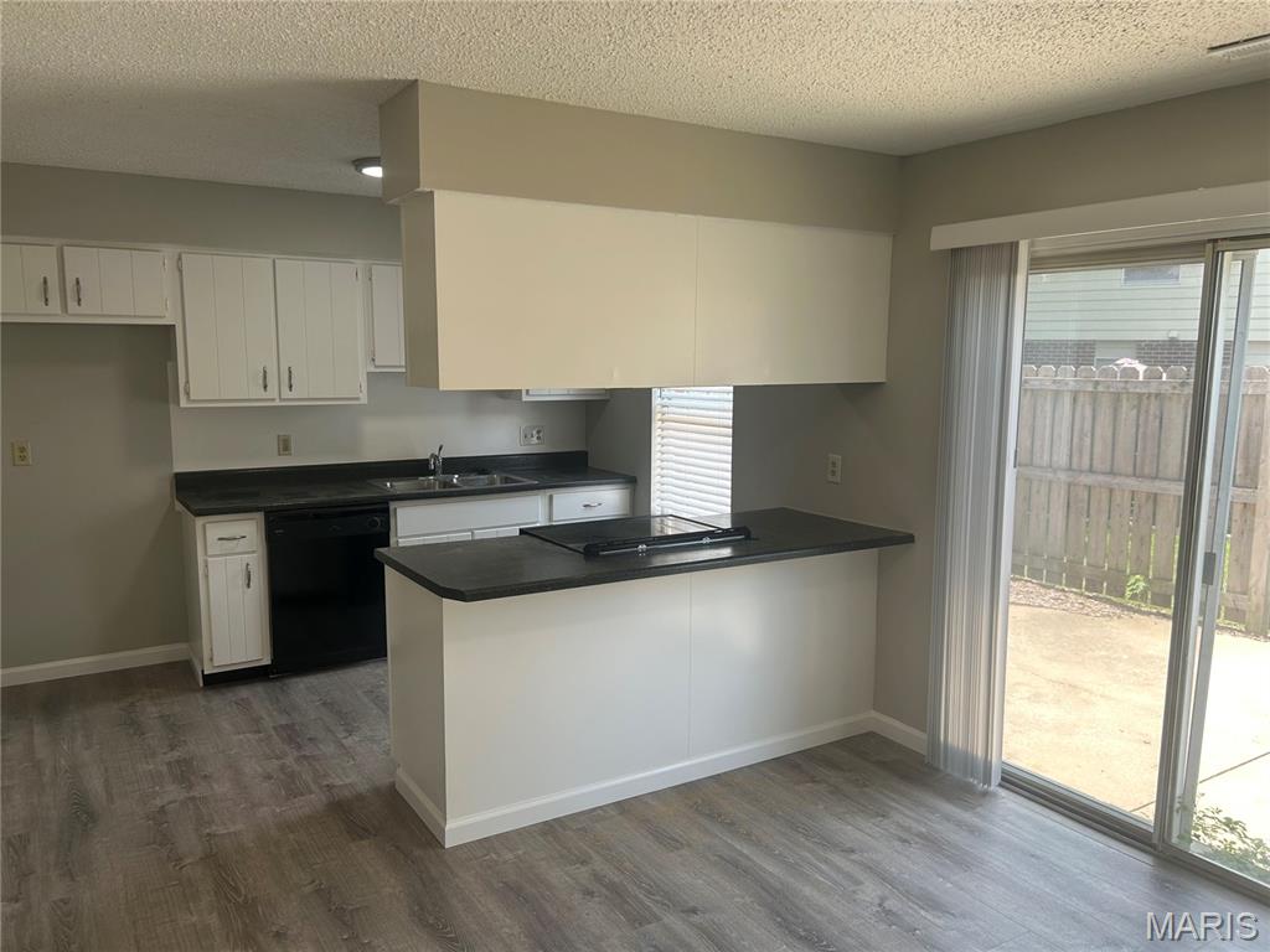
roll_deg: +0.1
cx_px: 635
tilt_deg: -7.2
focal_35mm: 26
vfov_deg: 53.1
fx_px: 954
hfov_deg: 67.3
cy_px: 476
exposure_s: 1/168
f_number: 1.5
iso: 40
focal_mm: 5.7
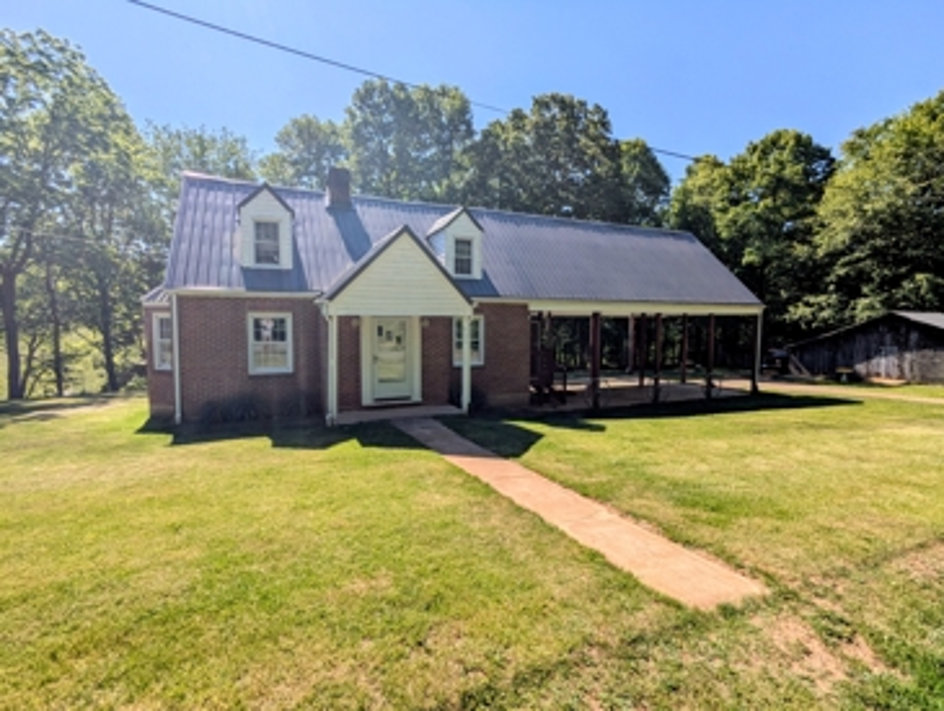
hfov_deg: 94.4
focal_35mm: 16
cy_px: 356
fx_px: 437
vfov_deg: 78.3
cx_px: 472
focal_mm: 2.35
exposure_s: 1/2000
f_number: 2.2
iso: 54
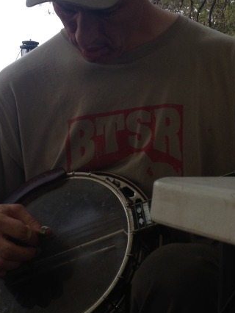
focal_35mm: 70
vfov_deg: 27.7
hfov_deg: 21.0
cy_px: 124
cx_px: 85
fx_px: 633
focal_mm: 4.28
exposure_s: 1/421
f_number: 2.4
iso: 50
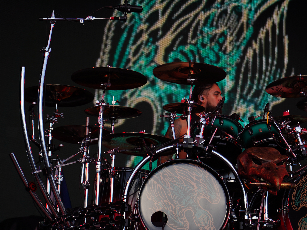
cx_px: 218
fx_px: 1357
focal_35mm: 153
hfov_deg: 12.9
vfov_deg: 9.7
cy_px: 127
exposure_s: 1/125
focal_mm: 105
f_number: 4
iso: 100
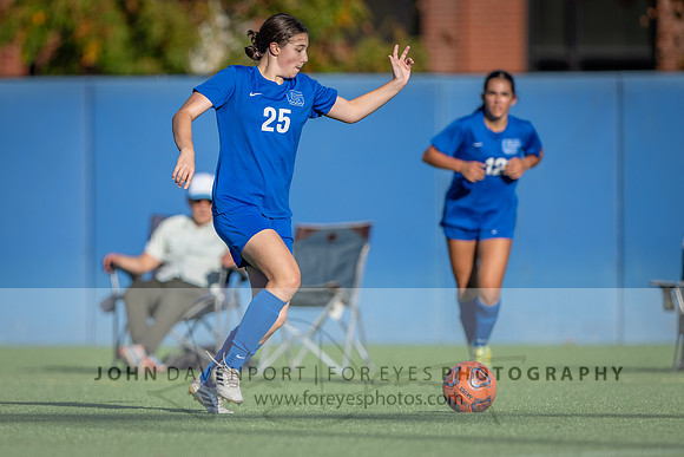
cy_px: 260
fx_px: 14201
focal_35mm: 747
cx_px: 93
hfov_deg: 2.8
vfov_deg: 1.8
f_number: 3.2
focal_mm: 400
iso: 64
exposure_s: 1/1000
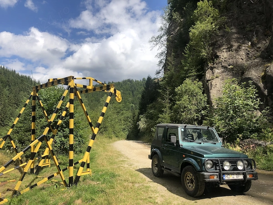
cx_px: 136
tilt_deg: +5.7
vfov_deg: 49.7
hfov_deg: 63.4
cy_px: 102
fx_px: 221
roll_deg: +0.5
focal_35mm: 28
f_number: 1.8
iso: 20
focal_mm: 4
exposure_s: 1/2088
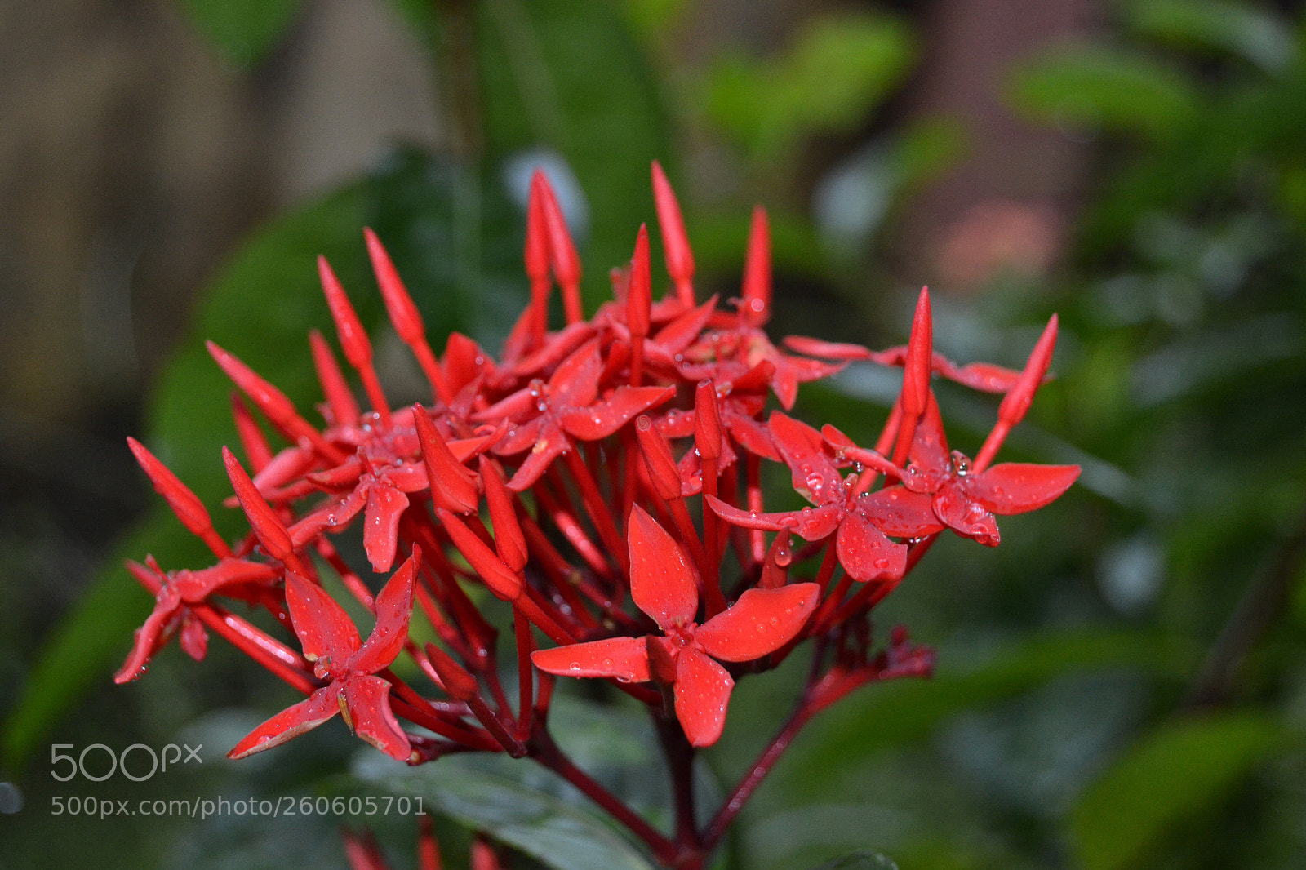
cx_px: 653
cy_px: 435
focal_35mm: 82
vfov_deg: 16.5
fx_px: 2992
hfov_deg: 24.6
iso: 1400
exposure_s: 1/60
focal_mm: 55
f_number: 5.6
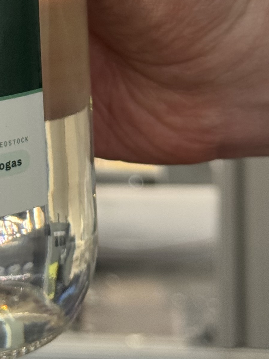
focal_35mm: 162
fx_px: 1679
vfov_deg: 11.9
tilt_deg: -2.1
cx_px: -75
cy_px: -90
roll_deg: +0.4
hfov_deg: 9.0
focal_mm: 6.76
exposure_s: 1/60
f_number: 1.78
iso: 100
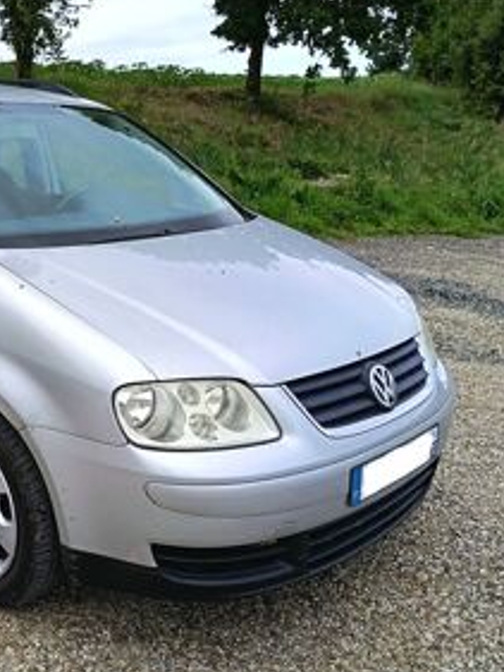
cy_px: 325
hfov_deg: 33.3
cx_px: 50
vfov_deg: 45.7
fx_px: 795
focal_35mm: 41
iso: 100
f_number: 1.75
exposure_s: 1/150
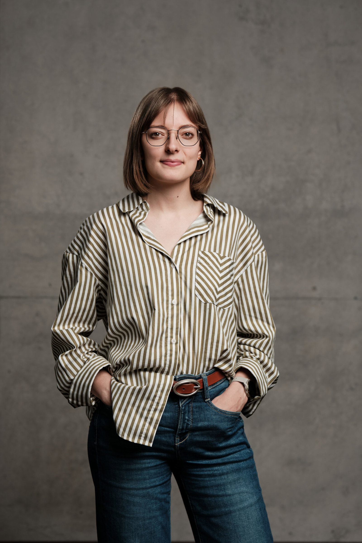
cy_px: 272
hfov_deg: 16.3
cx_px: 181
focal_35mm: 84
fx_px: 1267
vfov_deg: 24.2
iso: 160
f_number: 2.8
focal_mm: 56
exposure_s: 1/250
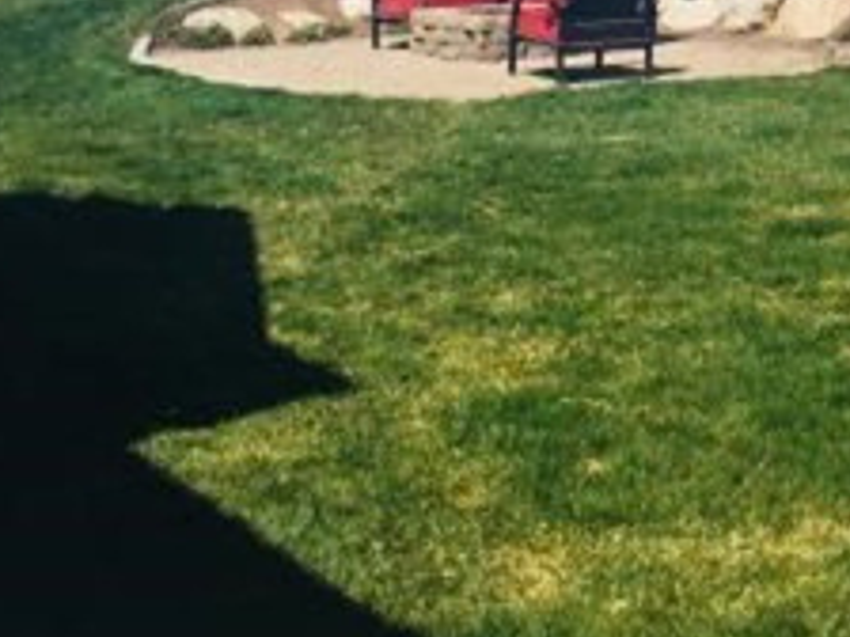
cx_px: 823
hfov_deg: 22.7
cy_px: -205
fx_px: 2038
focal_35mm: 83
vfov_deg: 16.7
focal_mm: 4.15
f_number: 2.2
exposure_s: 1/4950
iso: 32
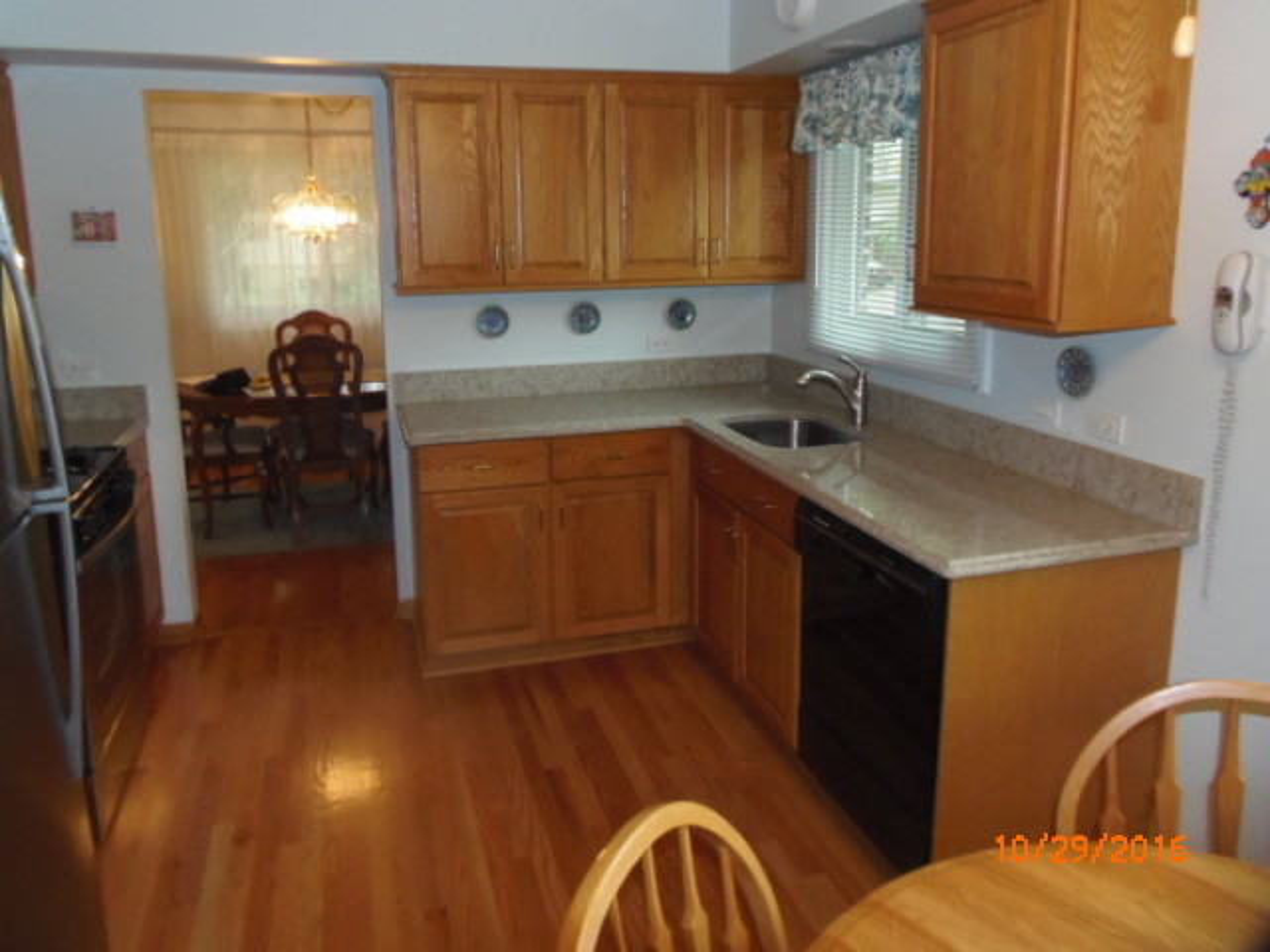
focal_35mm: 24
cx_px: 635
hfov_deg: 71.6
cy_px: 476
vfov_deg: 56.8
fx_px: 881
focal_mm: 4.3
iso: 200
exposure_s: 1/30
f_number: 2.9
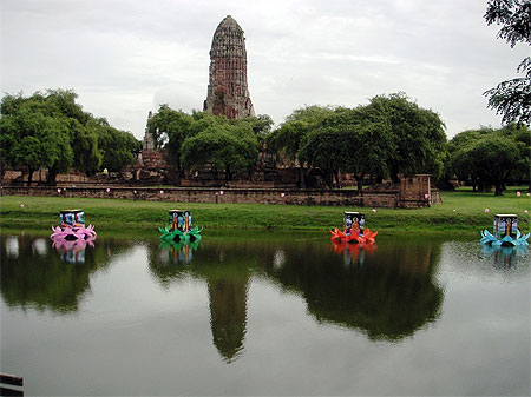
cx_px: 266
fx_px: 583
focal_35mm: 38
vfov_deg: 37.7
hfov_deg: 49.0
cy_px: 198
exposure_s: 1/750
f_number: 2.8
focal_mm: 6
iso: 50
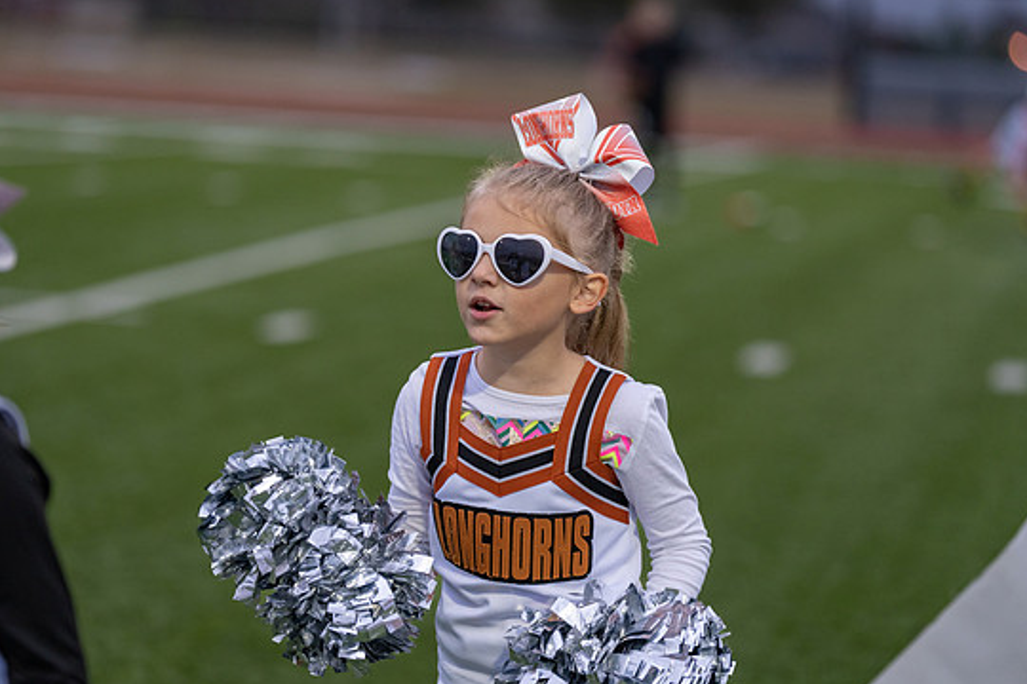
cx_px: 491
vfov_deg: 8.5
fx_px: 4593
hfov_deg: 12.8
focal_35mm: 161
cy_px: 342
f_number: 2.8
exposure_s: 1/1000
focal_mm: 140
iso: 1000
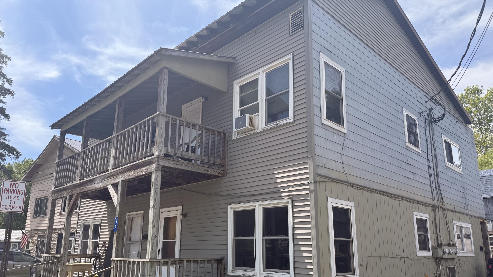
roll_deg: -1.2
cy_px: 165
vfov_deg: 42.7
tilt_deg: +14.4
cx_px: 243
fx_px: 353
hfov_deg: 69.9
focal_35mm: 27
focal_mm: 6.76
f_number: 1.78
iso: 80
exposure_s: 1/3584
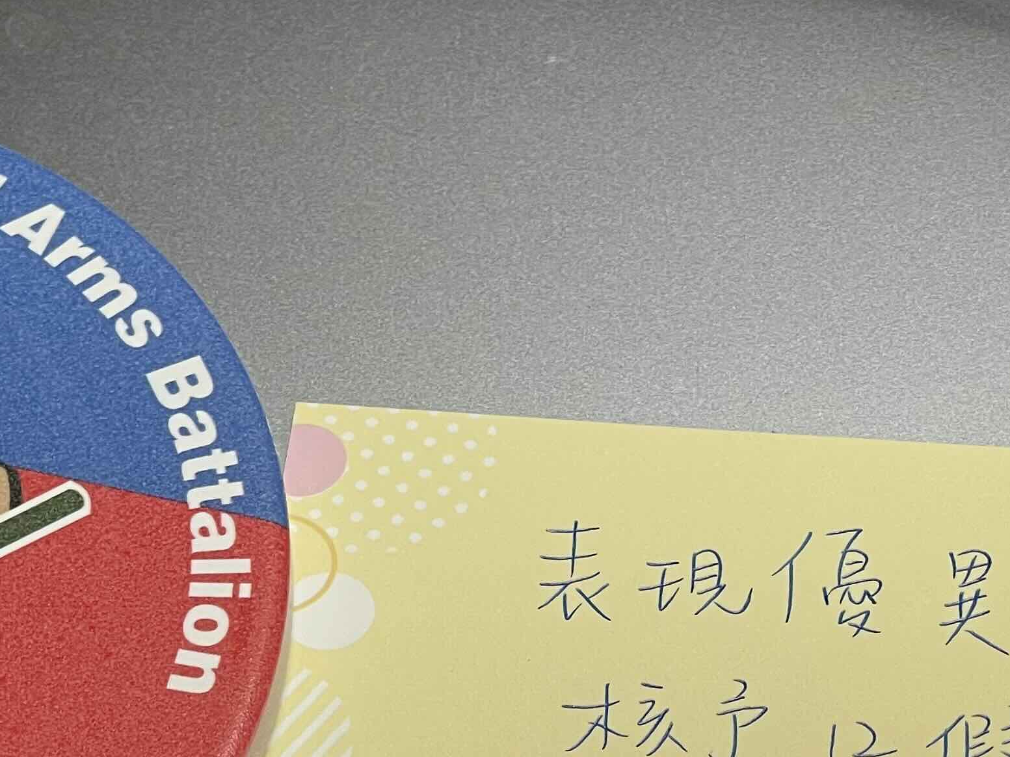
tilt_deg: -53.1
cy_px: 752
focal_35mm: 135
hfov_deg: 14.5
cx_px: 146
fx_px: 3939
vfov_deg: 10.9
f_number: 2
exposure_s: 1/125
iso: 50
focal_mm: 6
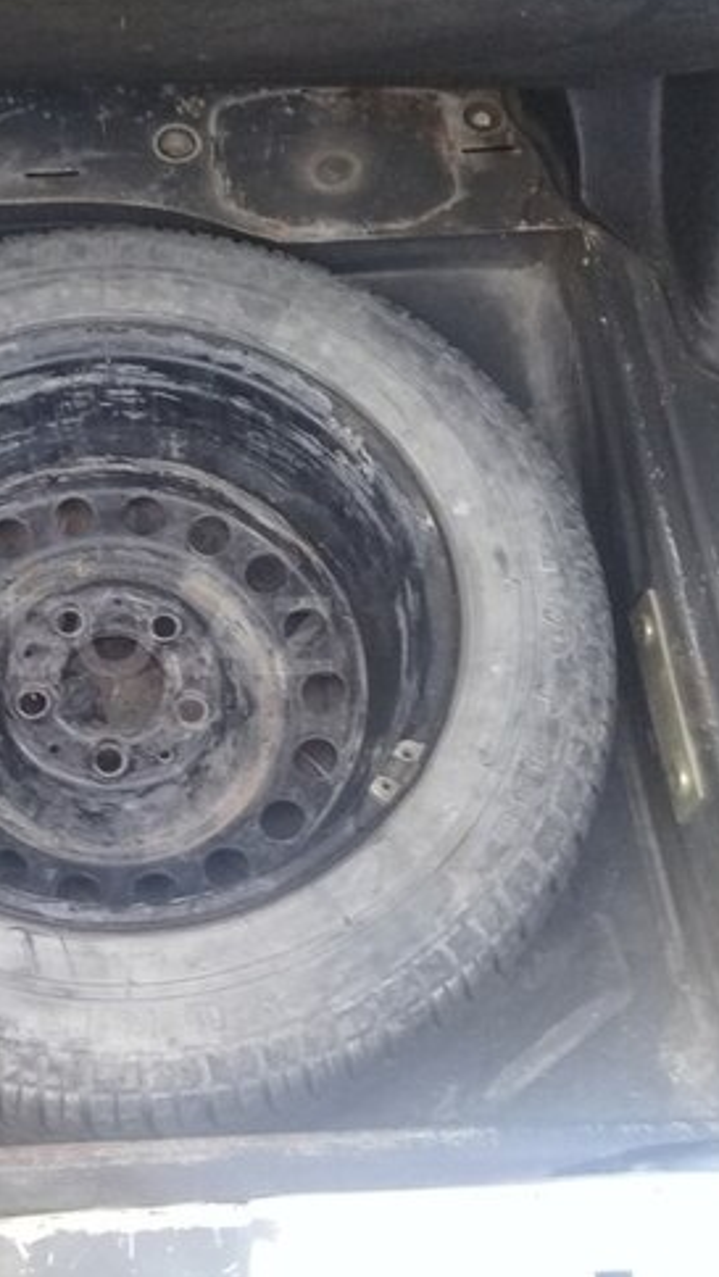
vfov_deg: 44.6
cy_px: 636
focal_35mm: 46
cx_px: 63
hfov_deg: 25.1
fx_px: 1558
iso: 125
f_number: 2.2
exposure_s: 1/33
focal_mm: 3.3
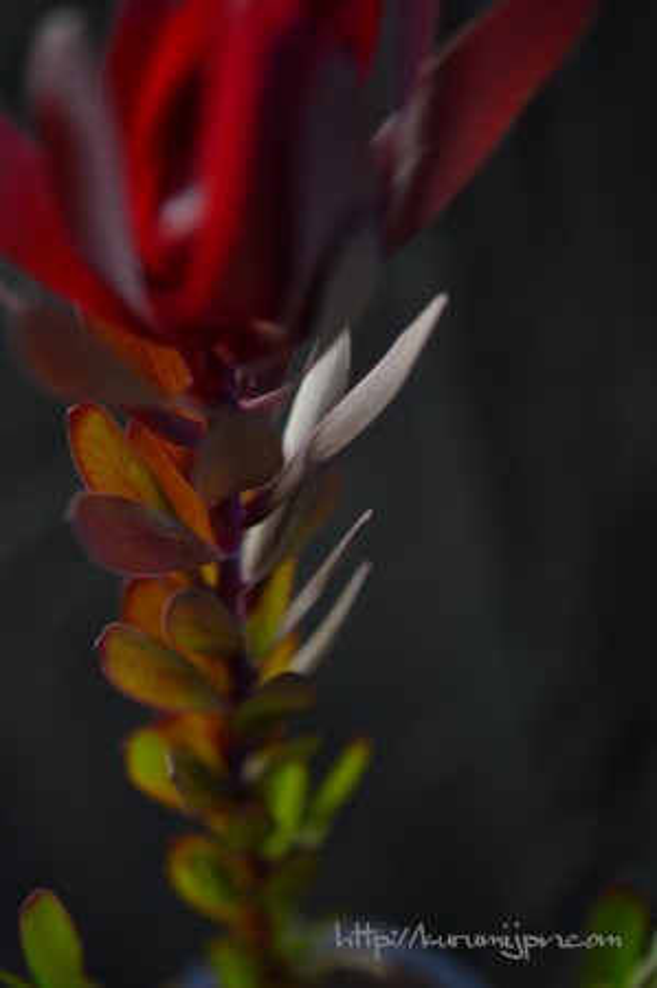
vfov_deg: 22.6
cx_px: 328
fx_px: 2469
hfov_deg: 15.2
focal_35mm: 90
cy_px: 494
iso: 200
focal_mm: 60
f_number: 3
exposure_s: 1/80
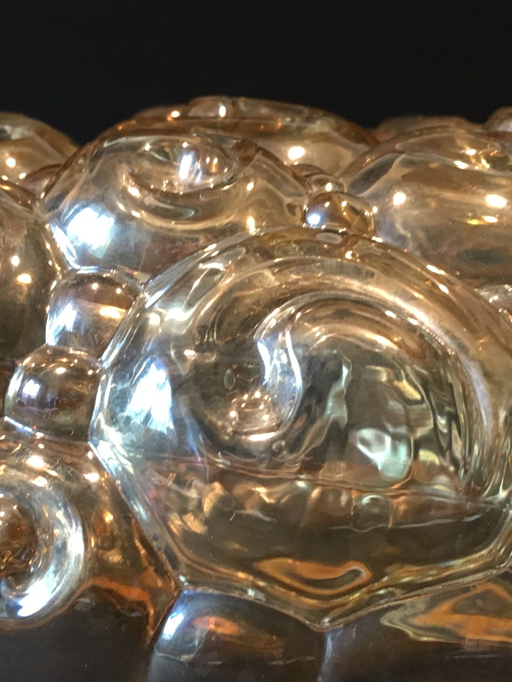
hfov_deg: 21.5
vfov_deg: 28.6
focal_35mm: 68
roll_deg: -1.4
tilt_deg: -7.2
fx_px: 1341
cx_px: 177
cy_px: 358
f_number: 2.2
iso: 160
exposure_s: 1/33
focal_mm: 4.15
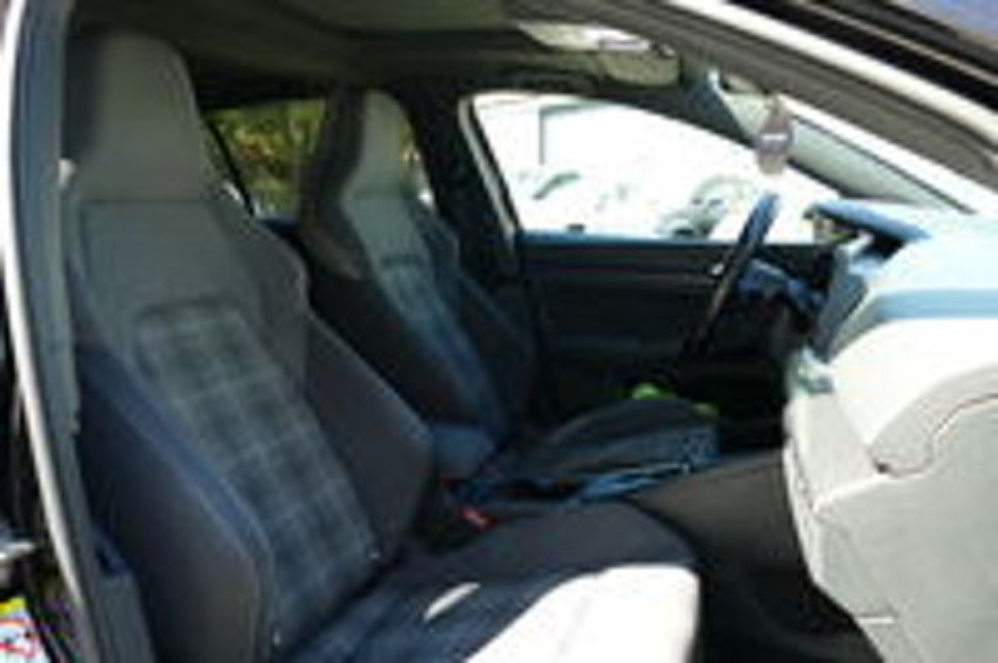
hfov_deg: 65.5
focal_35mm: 28
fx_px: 775
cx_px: 499
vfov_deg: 46.3
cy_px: 332
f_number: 3.2
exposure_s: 1/80
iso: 125
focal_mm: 10.36
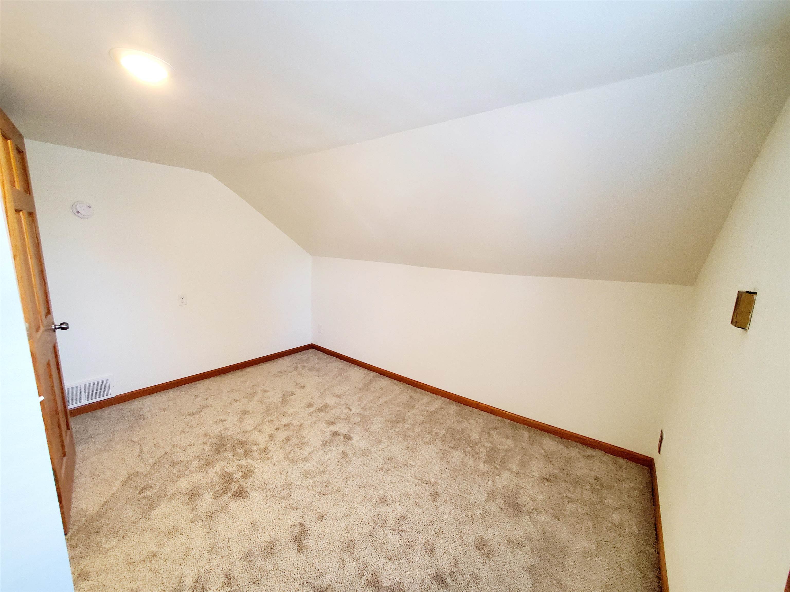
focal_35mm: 13
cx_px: 395
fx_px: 297
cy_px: 296
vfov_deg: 89.9
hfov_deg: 106.2
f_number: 2.2
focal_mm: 1.8
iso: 500
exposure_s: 1/60.2
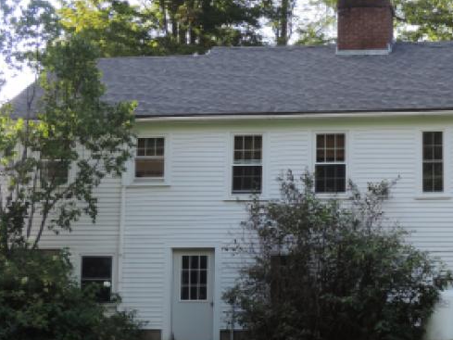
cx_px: 396
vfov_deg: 16.4
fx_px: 1178
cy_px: 141
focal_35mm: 90
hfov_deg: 21.3
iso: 80
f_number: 3.4
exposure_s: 1/160
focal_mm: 7.6
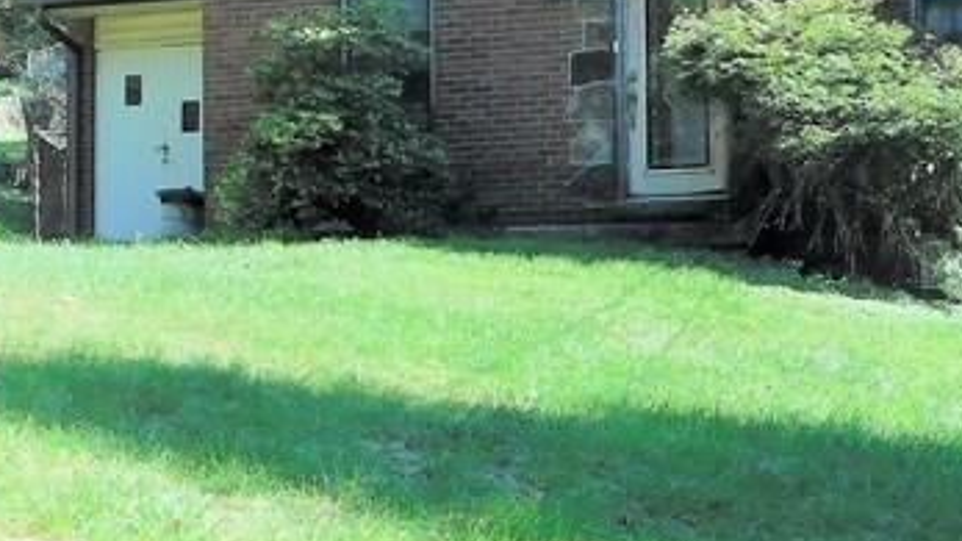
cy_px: 297
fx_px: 1887
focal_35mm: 74
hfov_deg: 28.0
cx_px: 760
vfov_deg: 16.3
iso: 125
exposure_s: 1/640
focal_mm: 4
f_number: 3
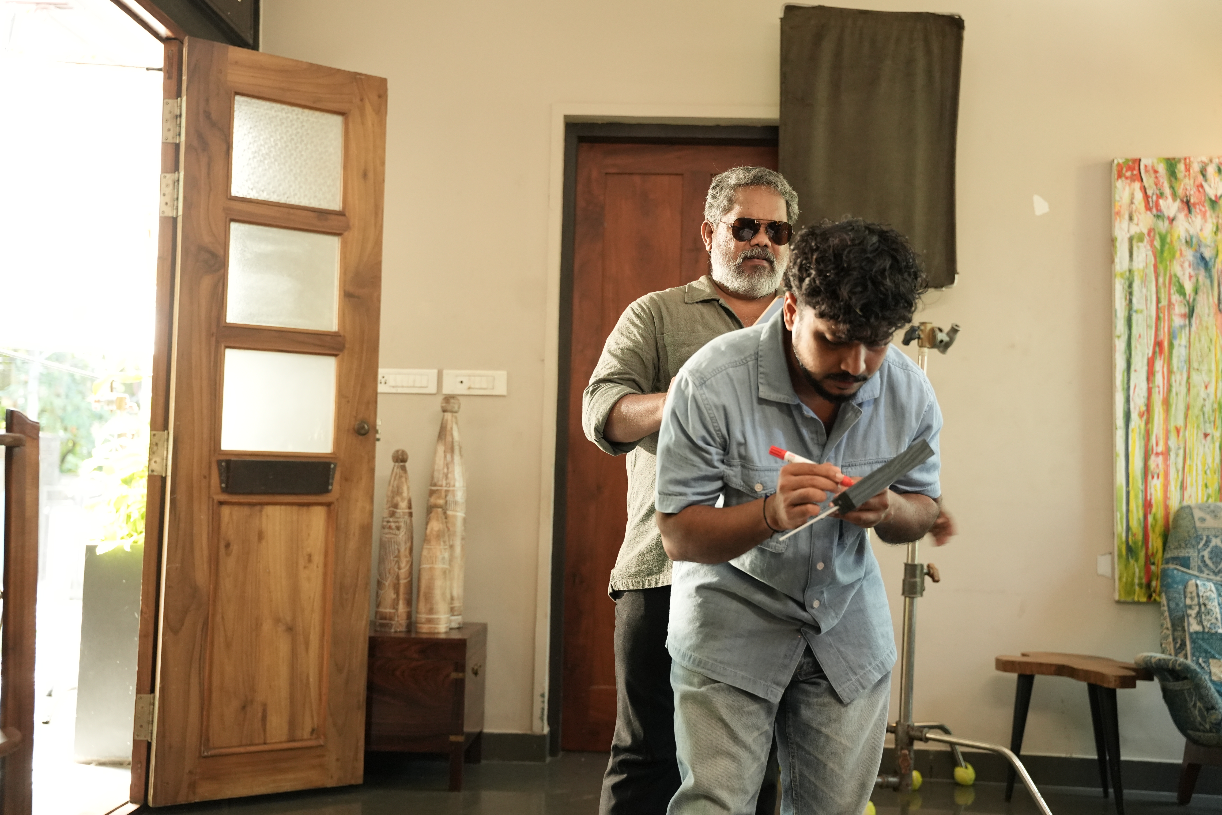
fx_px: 1385
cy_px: 408
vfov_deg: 32.8
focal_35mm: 41
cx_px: 611
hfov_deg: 47.6
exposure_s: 1/100
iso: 3200
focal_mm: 40.8
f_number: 3.2
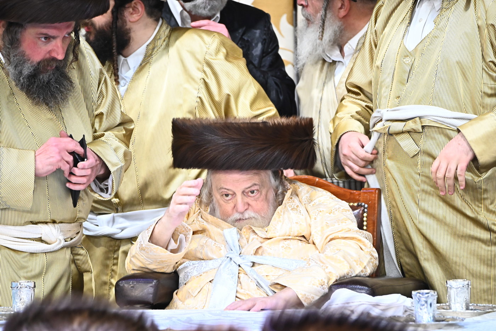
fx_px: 8265
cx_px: 248
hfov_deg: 3.4
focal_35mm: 600
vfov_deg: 2.3
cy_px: 166
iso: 5000
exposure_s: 1/100
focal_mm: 600
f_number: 6.3
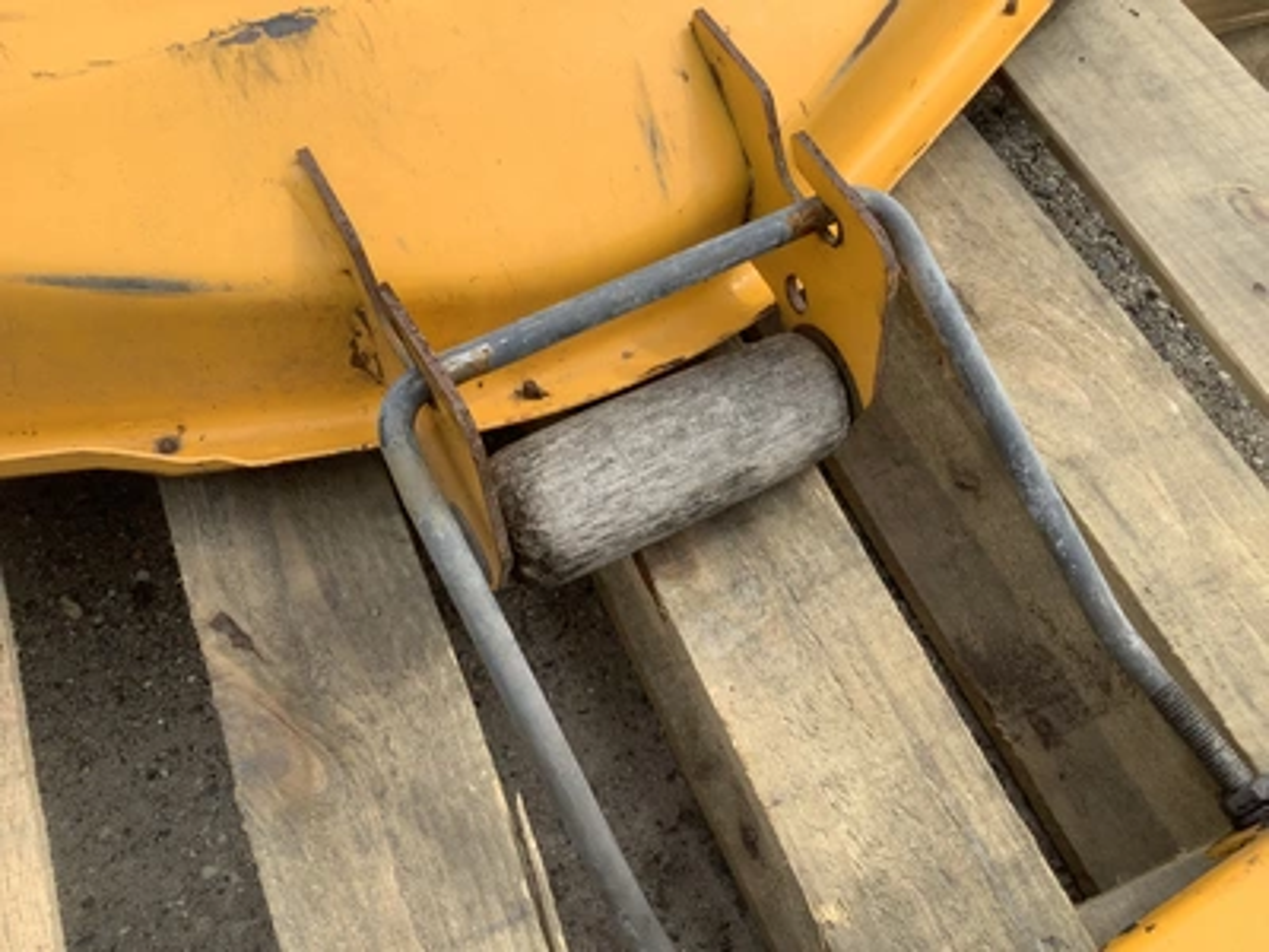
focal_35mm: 31
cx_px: 634
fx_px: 1136
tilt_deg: -57.4
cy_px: 476
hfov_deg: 58.4
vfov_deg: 45.4
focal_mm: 3.3
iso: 25
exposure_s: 1/791
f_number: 2.4
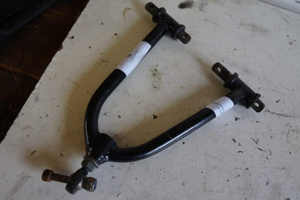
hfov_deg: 61.9
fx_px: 250
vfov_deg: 43.6
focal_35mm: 30
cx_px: 150
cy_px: 100
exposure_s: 1/60
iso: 320
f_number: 4
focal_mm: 20
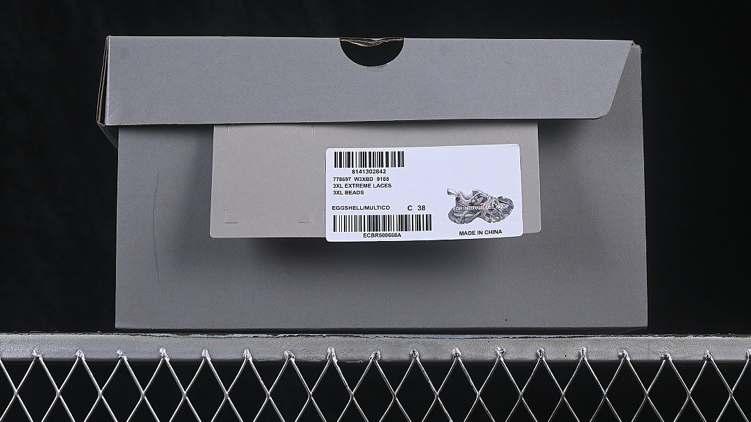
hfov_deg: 26.9
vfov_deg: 15.3
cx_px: 376
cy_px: 177
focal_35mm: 79
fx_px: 1573
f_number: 8
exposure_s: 1/80
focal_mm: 50
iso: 160
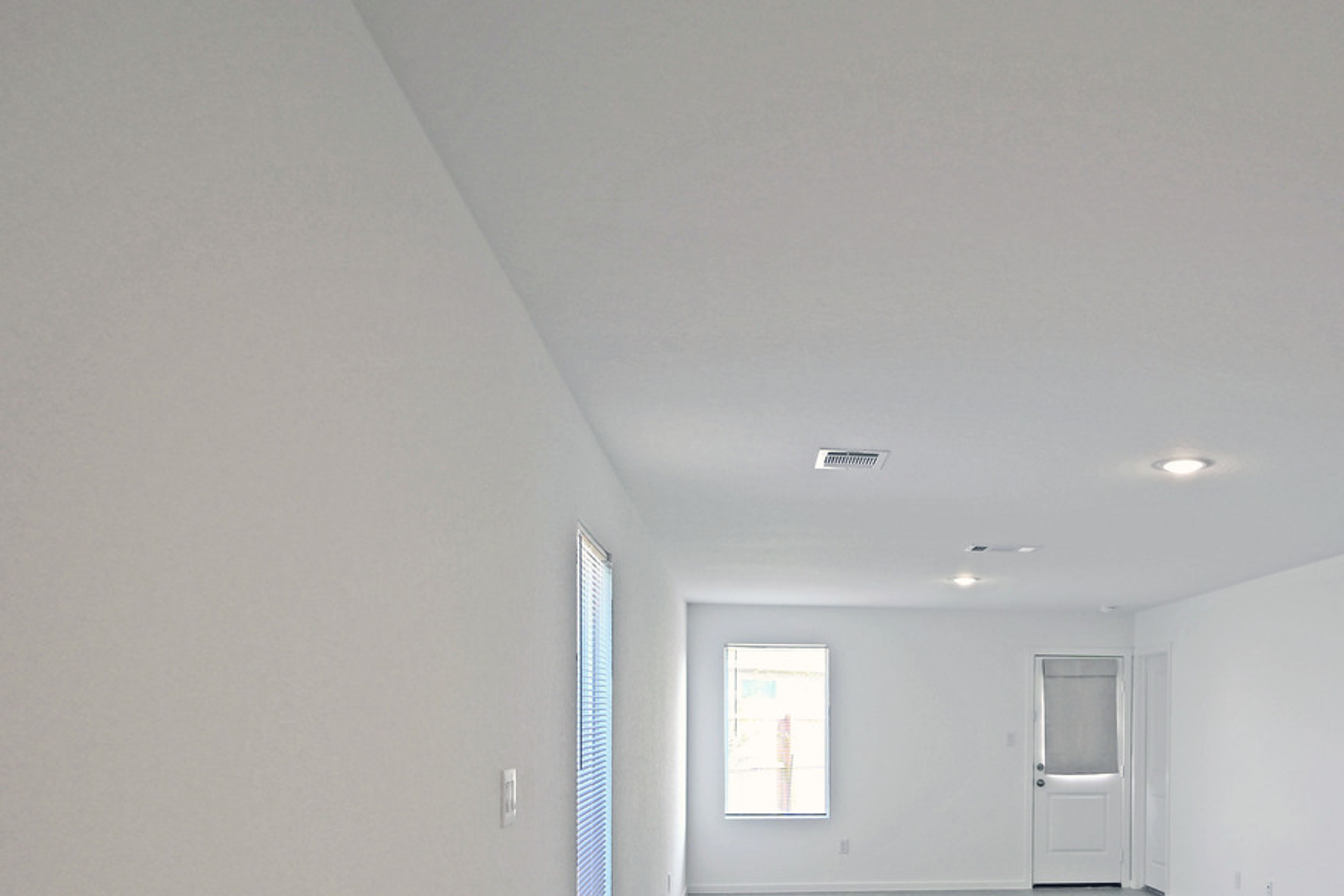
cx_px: 897
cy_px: 737
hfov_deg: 57.4
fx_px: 1195
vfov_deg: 39.3
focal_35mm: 32
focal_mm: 12
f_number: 3.5
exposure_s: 1/40
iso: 64
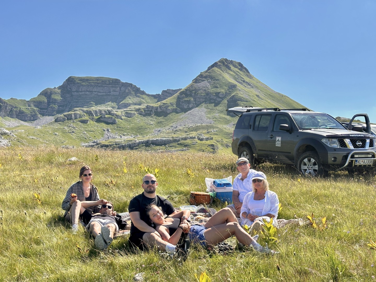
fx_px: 521
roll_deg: +0.8
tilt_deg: +5.3
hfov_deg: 39.7
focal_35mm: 48
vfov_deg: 30.3
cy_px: 141
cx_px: 188
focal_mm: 6.86
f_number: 1.78
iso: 64
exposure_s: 1/3472
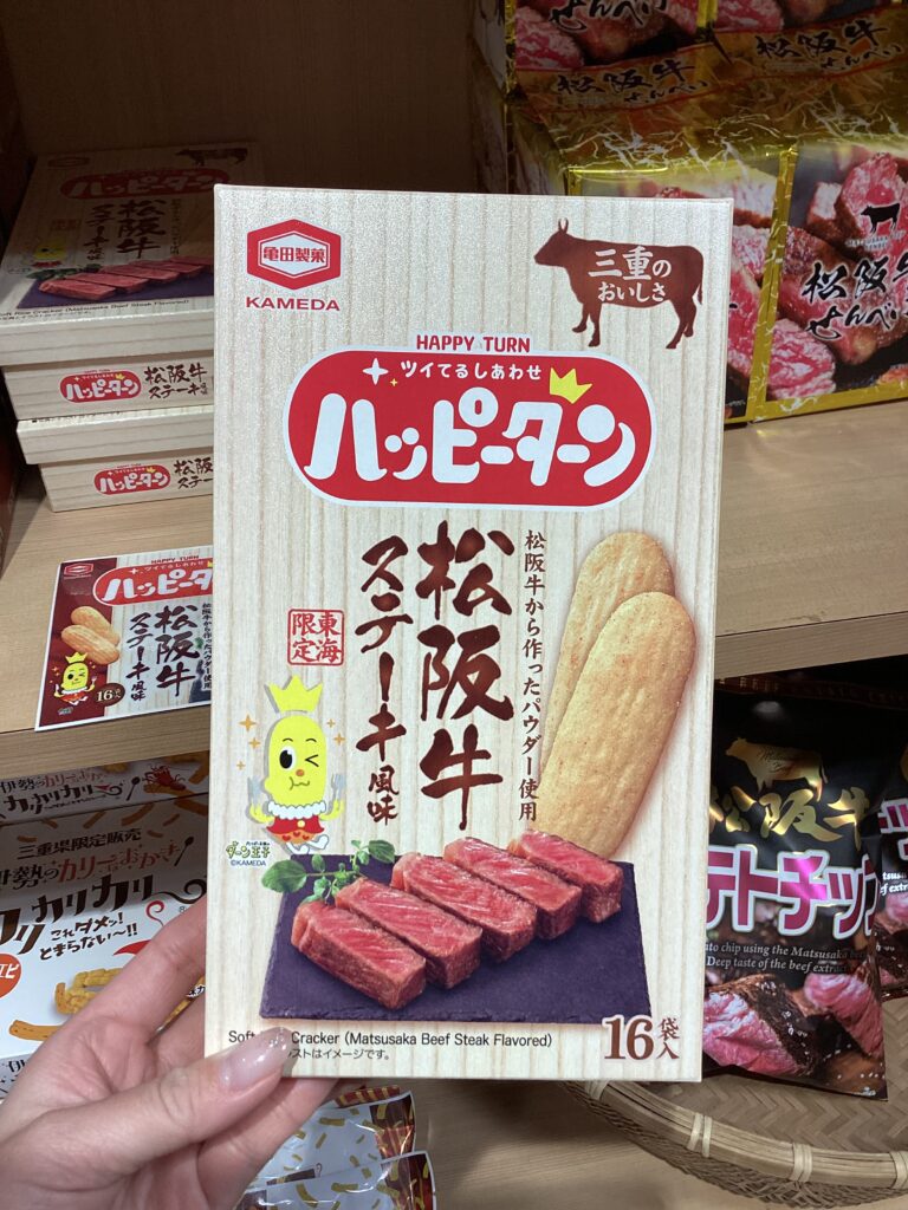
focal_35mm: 31
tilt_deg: -40.4
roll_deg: +0.2
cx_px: 454
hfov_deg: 45.4
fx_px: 1084
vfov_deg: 58.4
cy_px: 605
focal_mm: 3.3
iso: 40
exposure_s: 1/100
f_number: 2.4
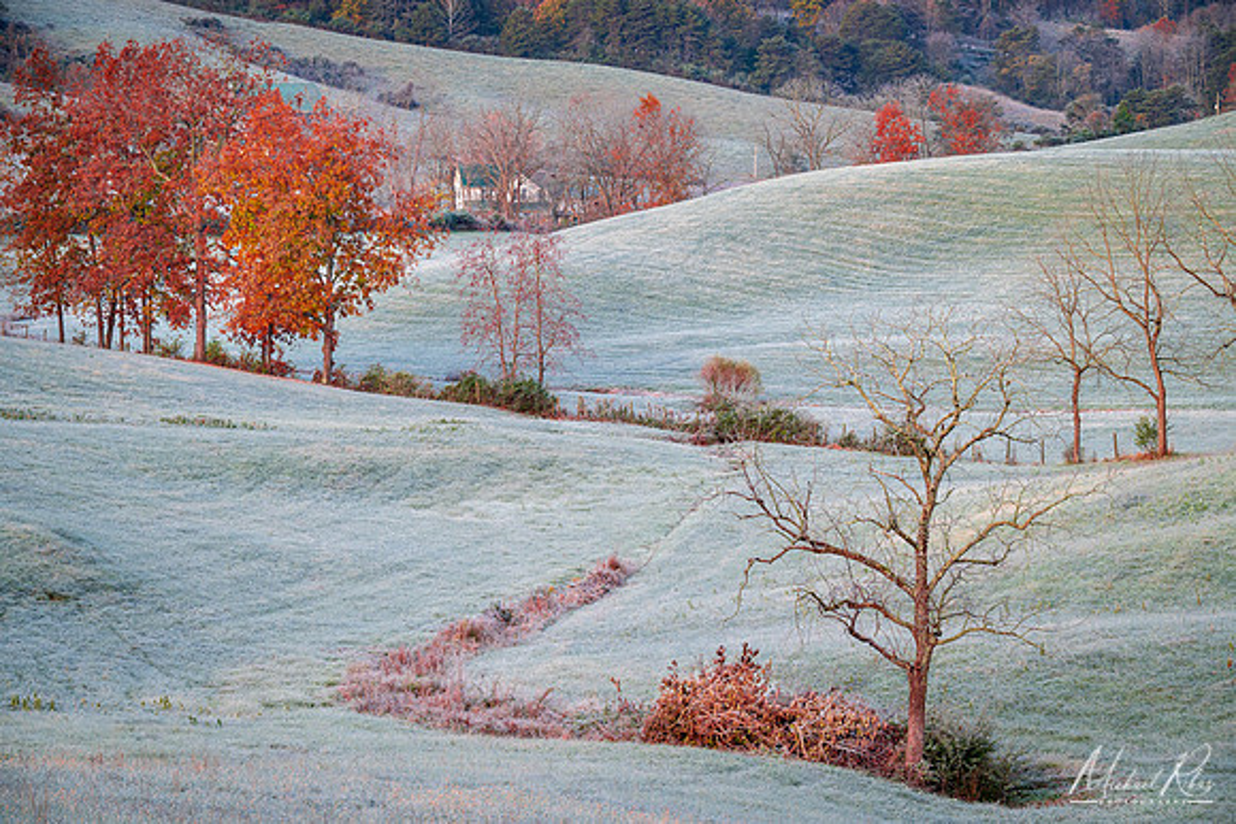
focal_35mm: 126
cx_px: 618
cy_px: 412
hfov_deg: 16.3
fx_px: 4327
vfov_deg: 10.9
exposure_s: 1/100
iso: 200
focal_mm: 84
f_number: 8
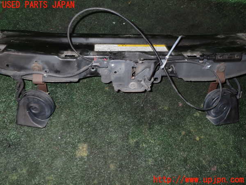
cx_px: 123
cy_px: 92
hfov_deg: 60.0
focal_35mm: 30
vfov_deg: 46.8
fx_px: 213
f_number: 6.3
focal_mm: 5.4
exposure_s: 1/30
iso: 200
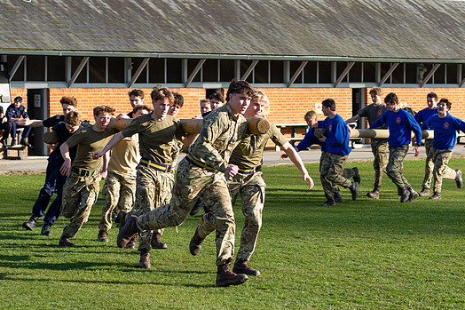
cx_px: 252
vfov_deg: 11.0
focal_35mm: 124
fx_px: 1601
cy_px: 126
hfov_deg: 16.5
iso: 125
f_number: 4.5
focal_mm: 70
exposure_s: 1/500
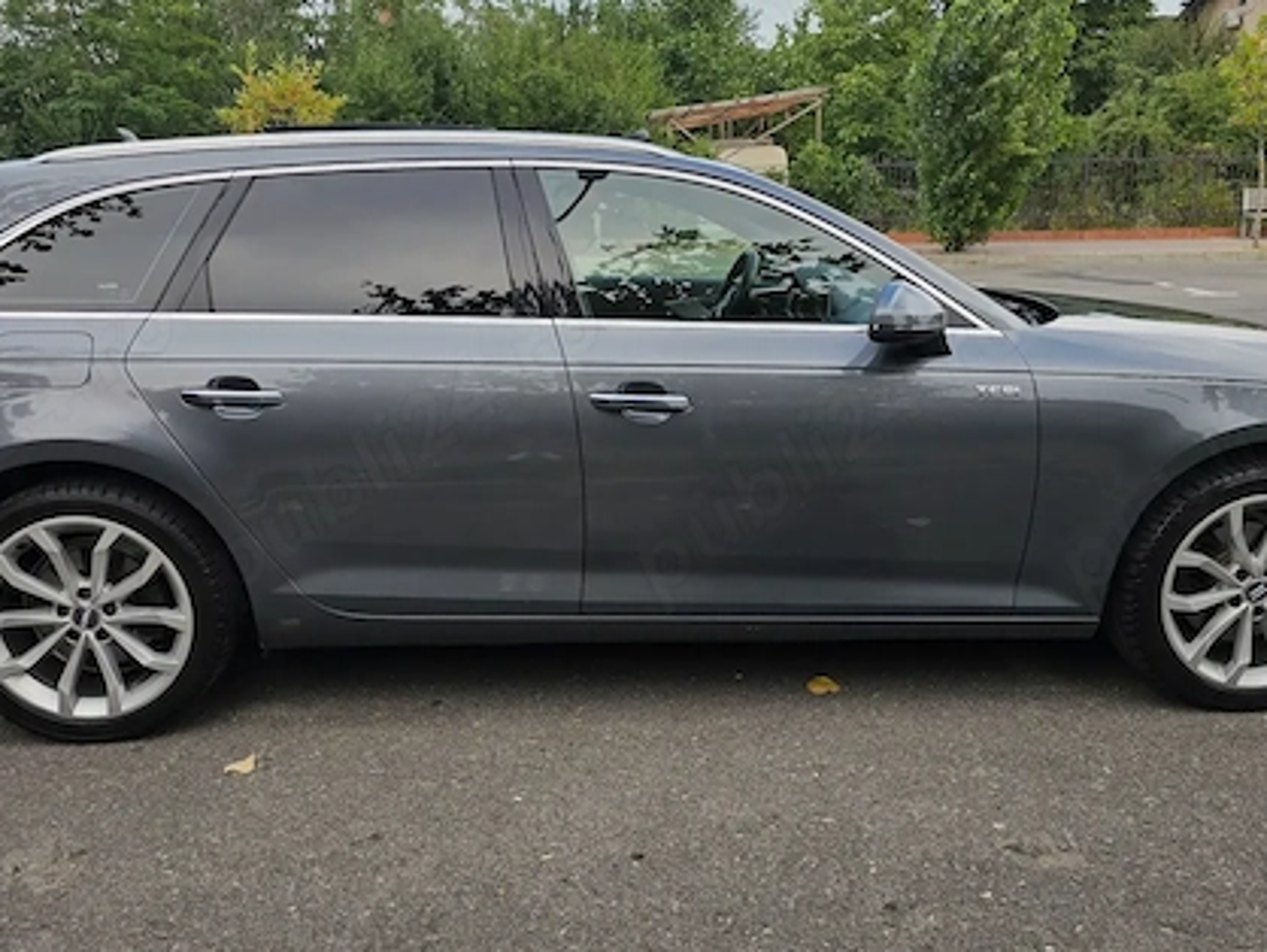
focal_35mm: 33
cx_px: 615
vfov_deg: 43.0
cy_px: 479
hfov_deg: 55.3
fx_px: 1209
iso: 25
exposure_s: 1/370
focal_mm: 6.3
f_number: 1.7
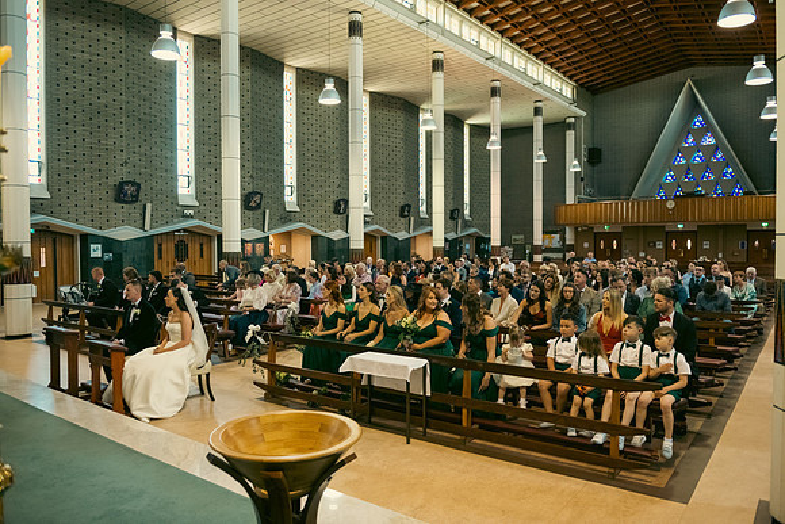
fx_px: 567
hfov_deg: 69.4
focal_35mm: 26
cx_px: 392
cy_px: 262
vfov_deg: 49.6
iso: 1000
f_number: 3.5
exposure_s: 1/160
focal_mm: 26
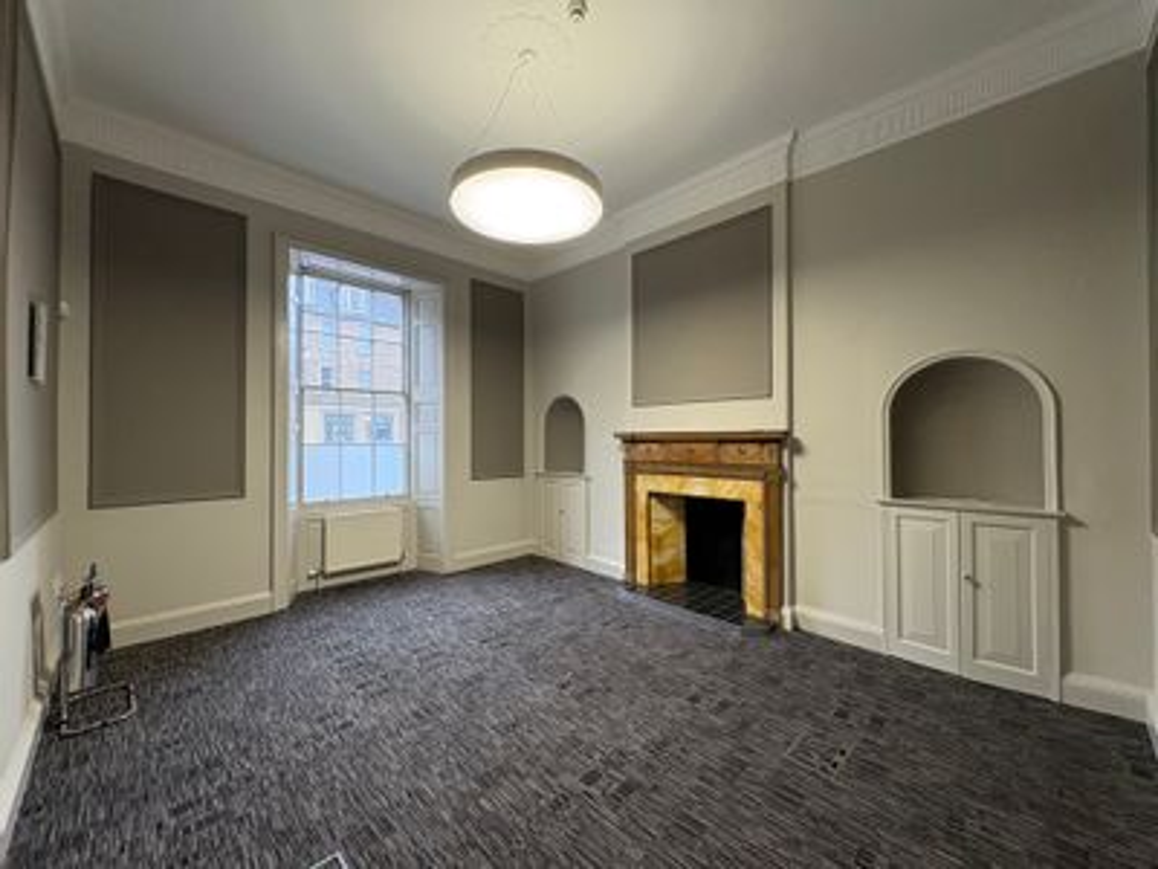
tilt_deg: -0.4
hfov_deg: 102.1
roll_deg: +0.6
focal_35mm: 14
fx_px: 468
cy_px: 434
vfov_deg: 85.7
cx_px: 579
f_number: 2.2
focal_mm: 2.22
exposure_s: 1/99
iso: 100
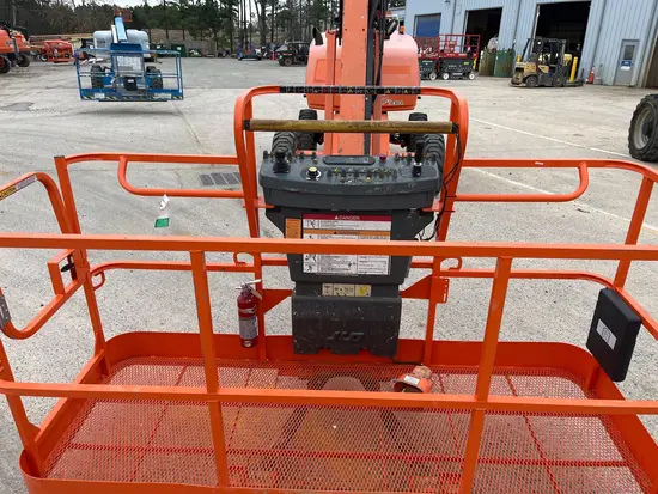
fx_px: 494
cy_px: 247
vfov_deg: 53.1
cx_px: 329
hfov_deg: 67.3
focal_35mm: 26
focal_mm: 5.1
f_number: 1.6
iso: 50
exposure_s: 1/419
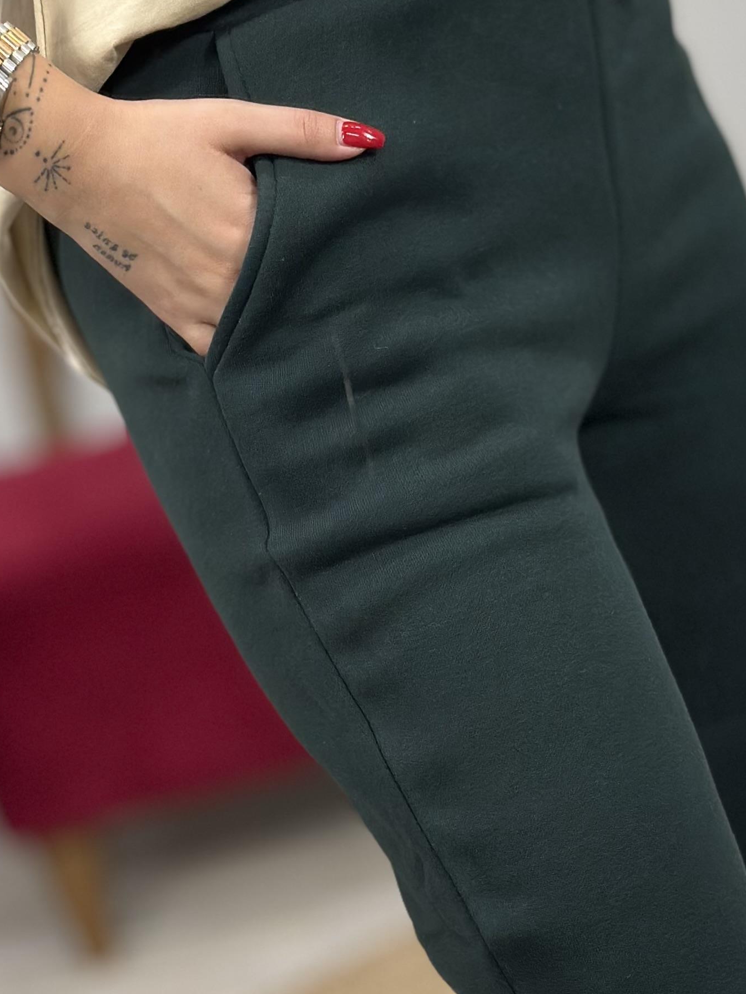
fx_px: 3103
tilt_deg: -39.9
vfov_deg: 18.1
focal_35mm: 108
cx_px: 416
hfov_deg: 13.7
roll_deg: +15.5
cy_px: 679
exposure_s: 1/100
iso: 200
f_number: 1.78
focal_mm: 6.86
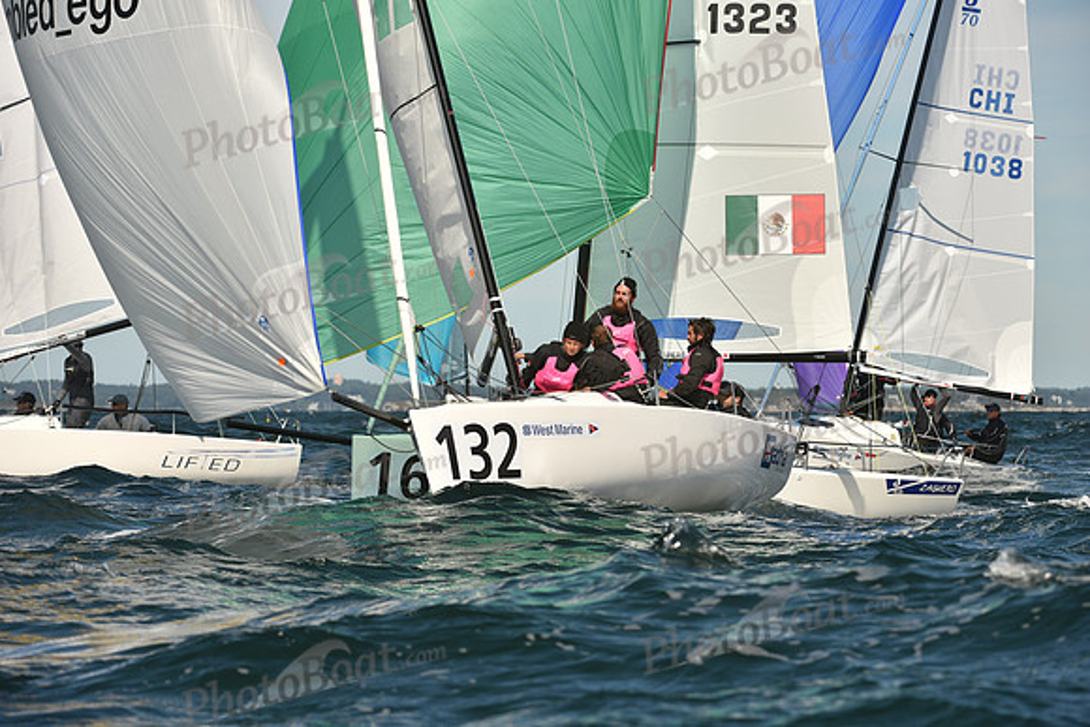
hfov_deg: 10.3
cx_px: 545
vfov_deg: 6.9
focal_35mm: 200
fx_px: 6057
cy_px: 364
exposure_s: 1/1250
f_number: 7.1
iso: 250
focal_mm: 200
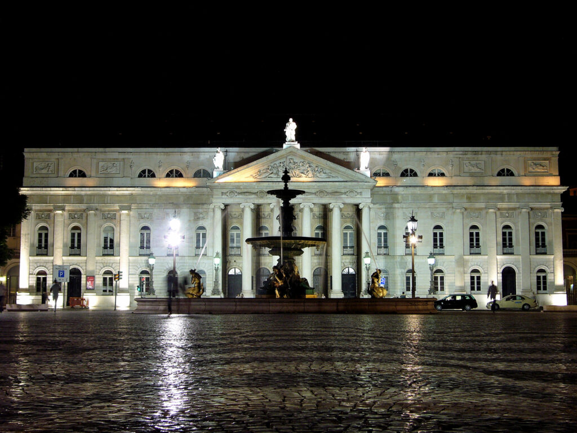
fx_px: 817
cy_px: 216
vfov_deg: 29.7
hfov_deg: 38.9
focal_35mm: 49
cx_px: 288
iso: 80
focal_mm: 8.1
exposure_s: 1/1.6
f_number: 3.6
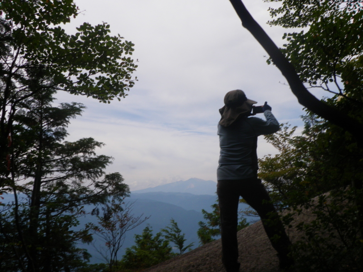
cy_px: 136
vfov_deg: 40.7
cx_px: 182
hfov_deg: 52.6
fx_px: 367
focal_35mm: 35
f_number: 6.3
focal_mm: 6.2
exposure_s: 1/320
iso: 64
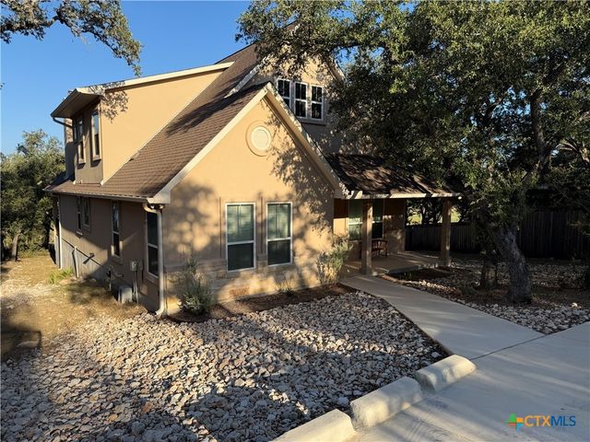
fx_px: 409
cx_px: 295
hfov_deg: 71.6
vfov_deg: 56.8
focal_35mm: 24
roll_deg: +0.1
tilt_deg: -5.9
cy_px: 221
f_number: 1.78
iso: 80
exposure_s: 1/2801
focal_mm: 6.76
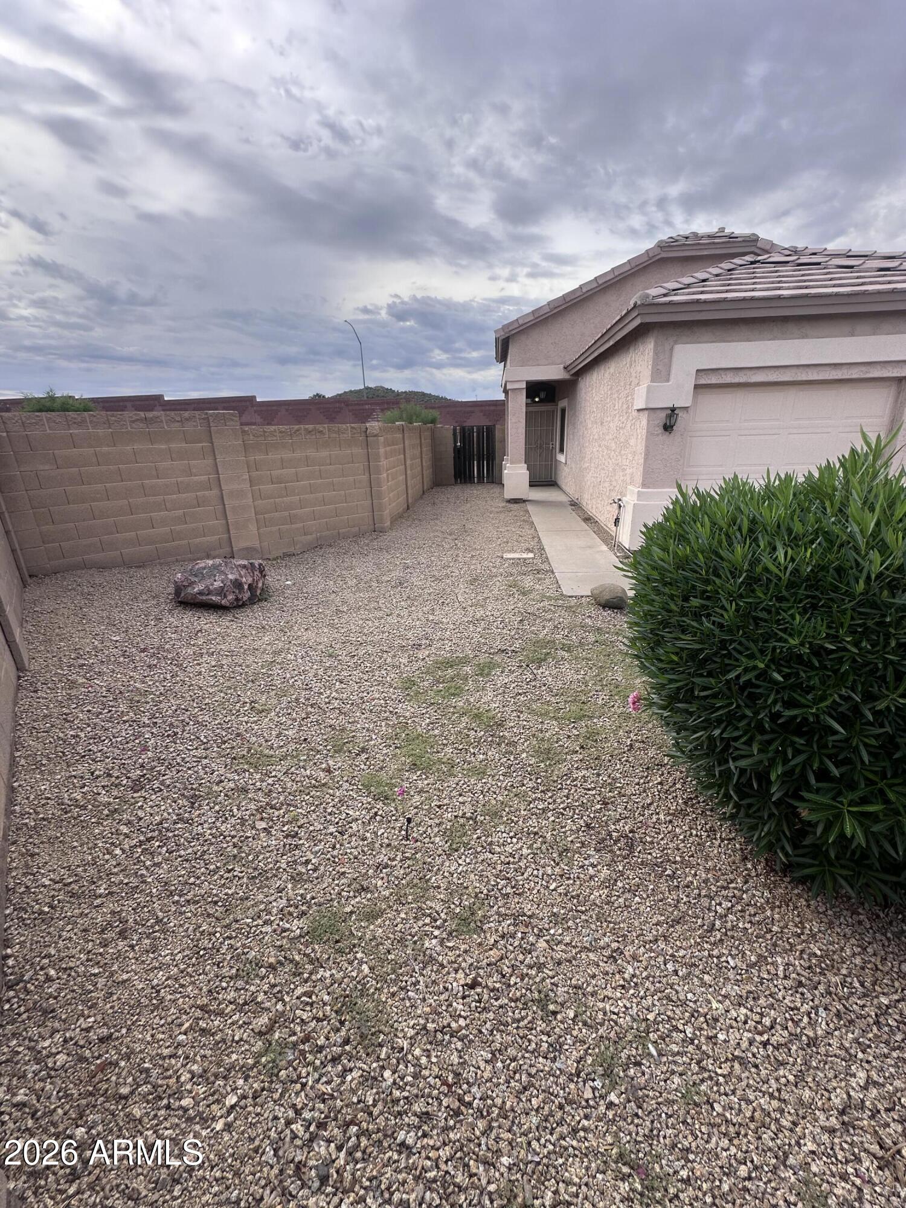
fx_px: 489
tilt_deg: -19.2
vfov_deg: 102.1
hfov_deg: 85.7
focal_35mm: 14
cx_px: 453
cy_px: 604
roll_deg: +1.6
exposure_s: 1/988
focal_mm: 2.22
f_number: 2.2
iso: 40
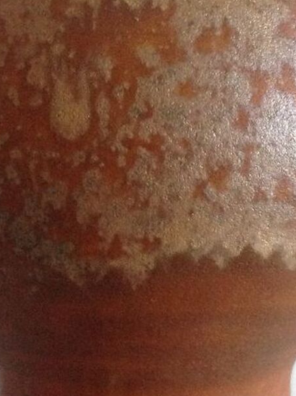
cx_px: 144
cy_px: 298
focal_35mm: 77
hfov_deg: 19.1
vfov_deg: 25.1
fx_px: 880
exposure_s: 1/15
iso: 500
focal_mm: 4.28
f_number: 2.4
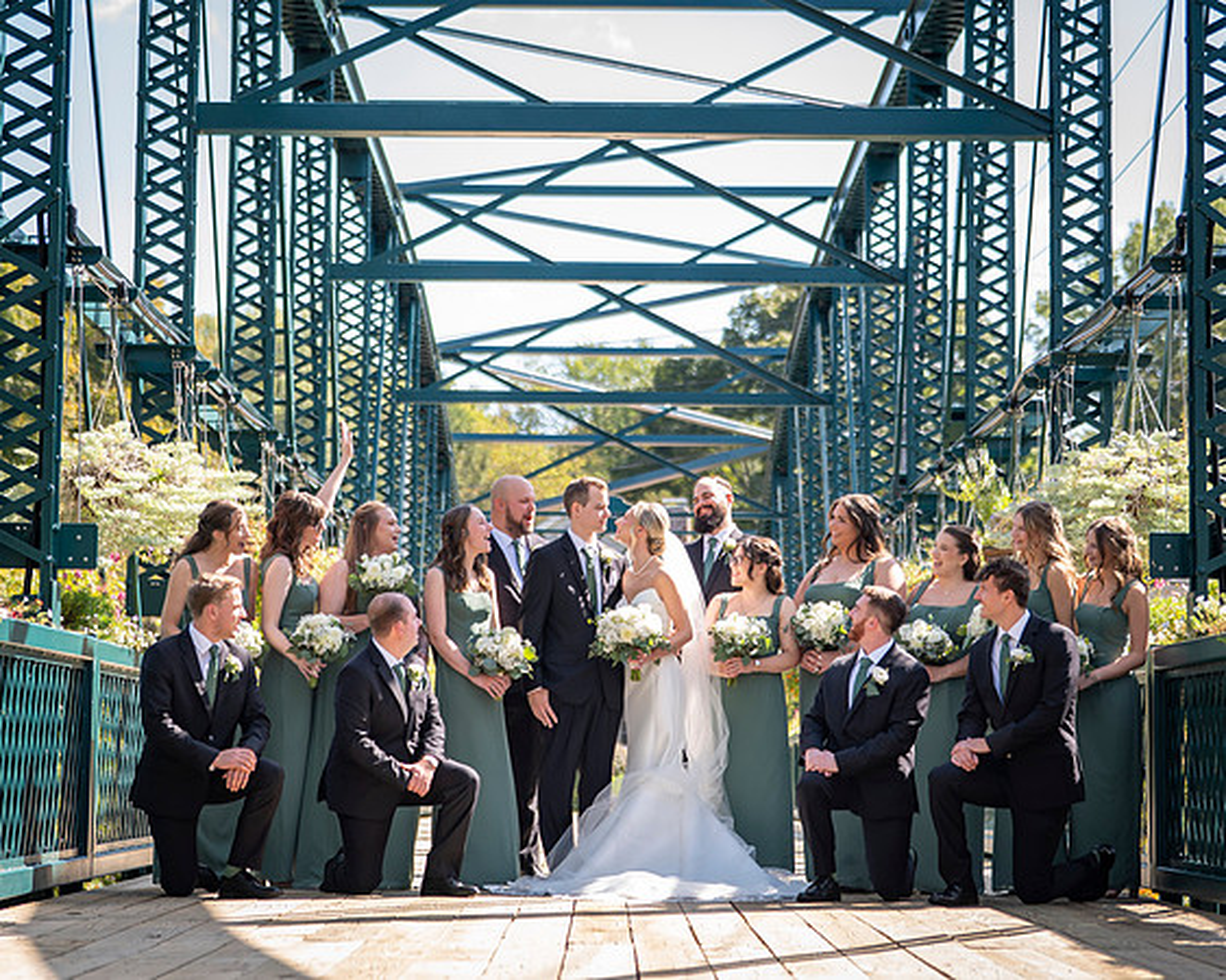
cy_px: 468
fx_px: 3299
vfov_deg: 16.9
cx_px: 572
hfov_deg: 21.1
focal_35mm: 91
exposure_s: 1/1600
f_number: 2.8
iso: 400
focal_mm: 70
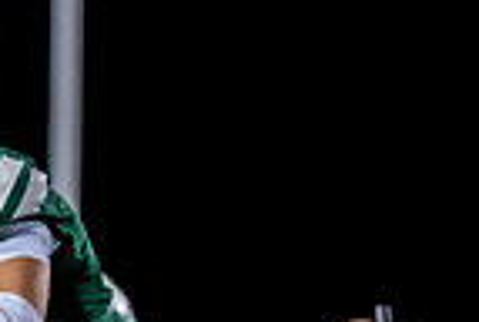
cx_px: 34
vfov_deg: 1.9
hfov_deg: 2.8
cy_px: 392
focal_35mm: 739
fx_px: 9853
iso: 4000
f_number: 2.8
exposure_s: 1/1000
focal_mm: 144
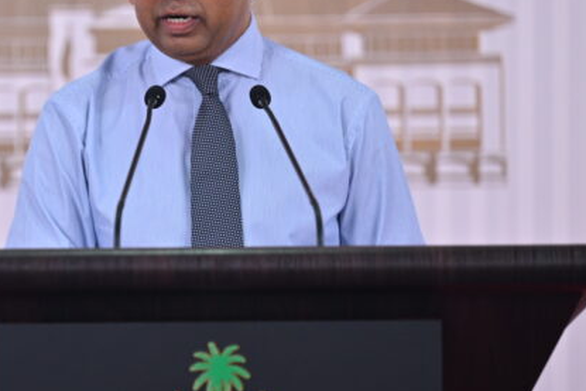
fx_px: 4966
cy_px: 150
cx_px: 127
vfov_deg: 4.5
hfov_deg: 6.7
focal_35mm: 305
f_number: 2.8
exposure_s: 1/250
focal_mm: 165
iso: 1000
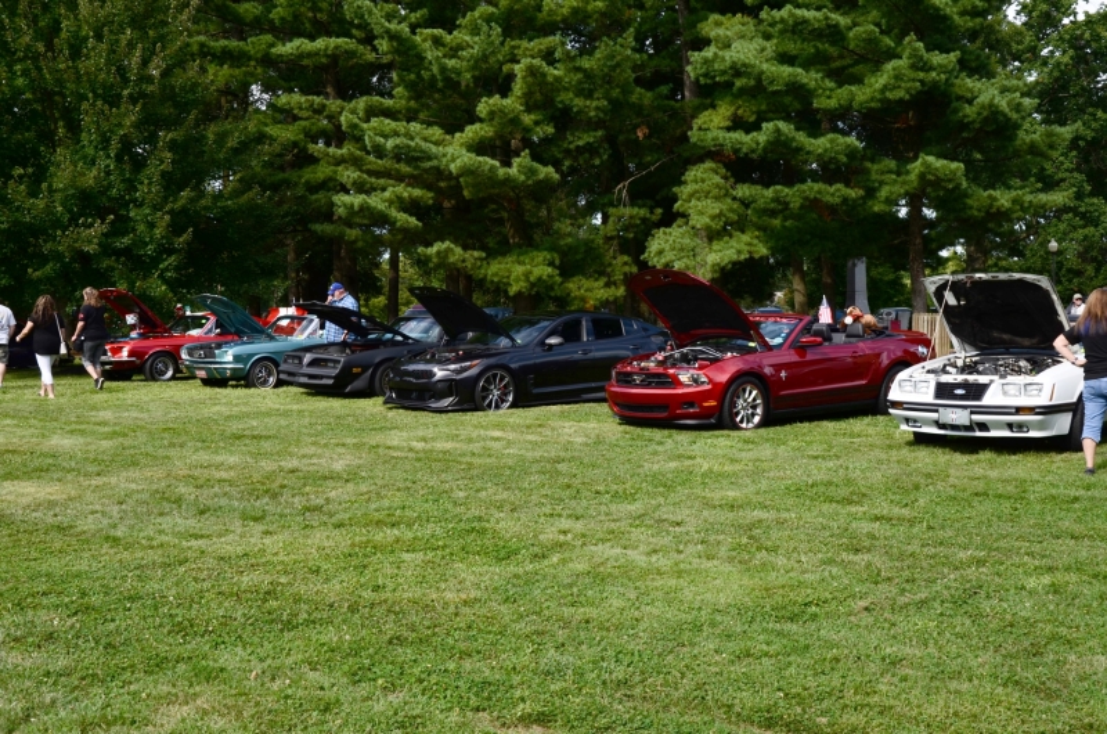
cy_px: 367
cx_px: 554
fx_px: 1381
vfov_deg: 29.7
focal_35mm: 45
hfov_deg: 43.7
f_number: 11
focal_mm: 30
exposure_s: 1/100
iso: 200
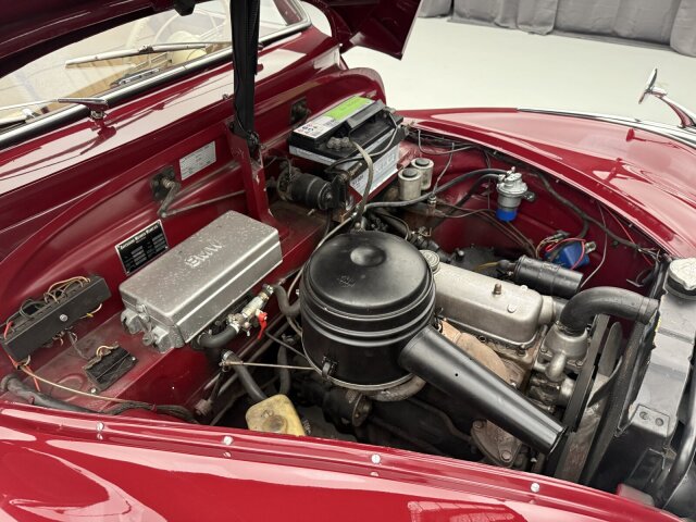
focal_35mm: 24
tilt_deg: -39.1
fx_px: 483
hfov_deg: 71.6
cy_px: 261
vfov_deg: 56.8
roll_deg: +2.2
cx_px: 348
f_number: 1.78
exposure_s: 1/60
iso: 500
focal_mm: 6.76
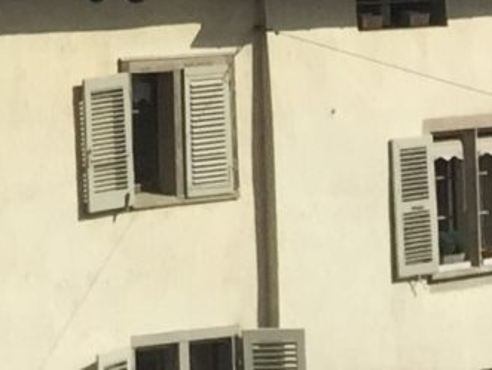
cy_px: -866
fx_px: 3187
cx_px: -546
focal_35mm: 224
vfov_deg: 6.0
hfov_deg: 8.3
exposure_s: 1/2825
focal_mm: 4.15
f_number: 2.2
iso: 32
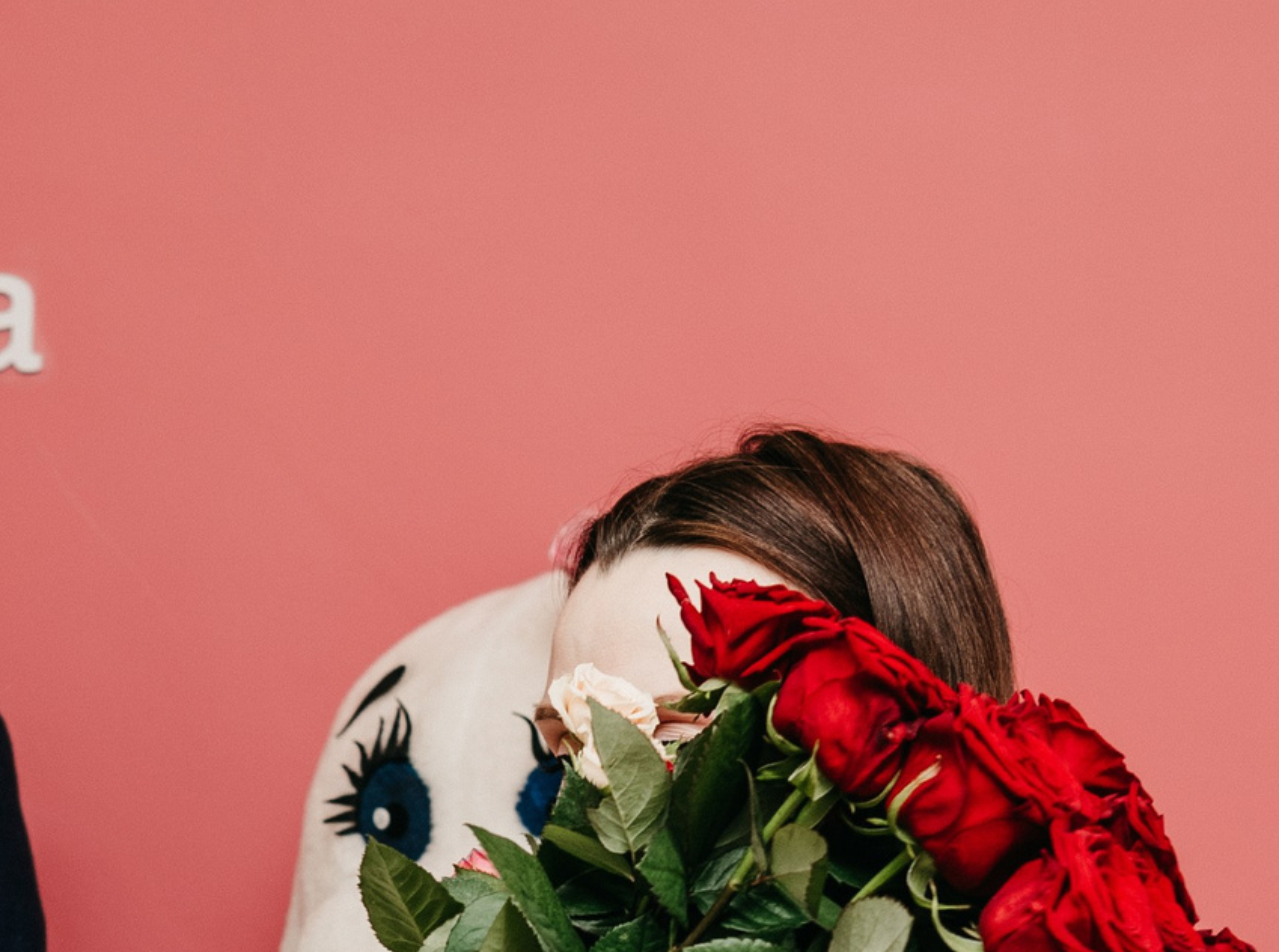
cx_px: -135
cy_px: 1231
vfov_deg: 12.6
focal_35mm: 113
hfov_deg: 16.9
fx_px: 4164
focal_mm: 32
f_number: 4
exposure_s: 1/160
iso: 160
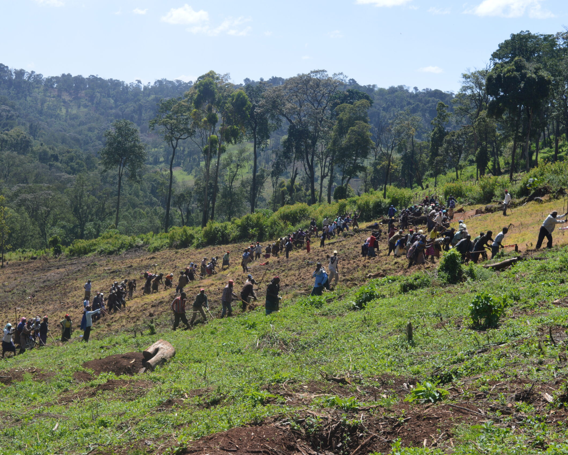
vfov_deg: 26.2
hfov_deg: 32.4
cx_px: 227
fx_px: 975
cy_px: 229
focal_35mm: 58
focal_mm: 34
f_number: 8
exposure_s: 1/250
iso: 100
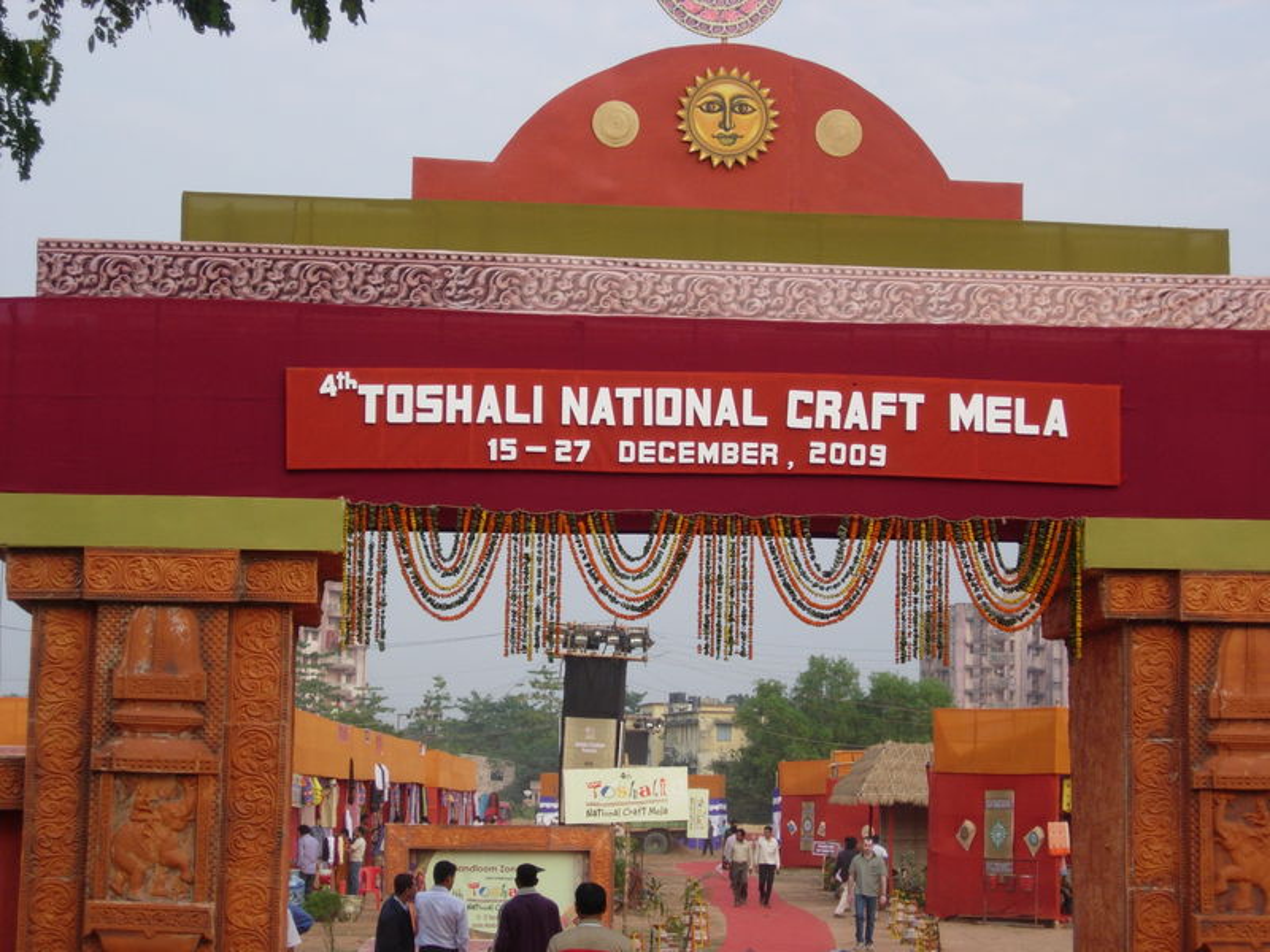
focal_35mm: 82
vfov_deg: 18.0
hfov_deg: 23.8
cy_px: 476
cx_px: 635
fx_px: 3008
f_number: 4
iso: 64
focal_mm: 17
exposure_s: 1/152
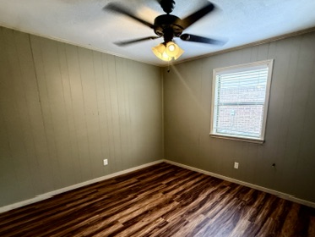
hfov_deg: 87.0
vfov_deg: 70.7
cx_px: 182
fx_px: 164
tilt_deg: -12.8
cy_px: 146
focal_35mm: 18
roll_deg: -0.3
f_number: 2.2
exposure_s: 1/60
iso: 500
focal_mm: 2.22
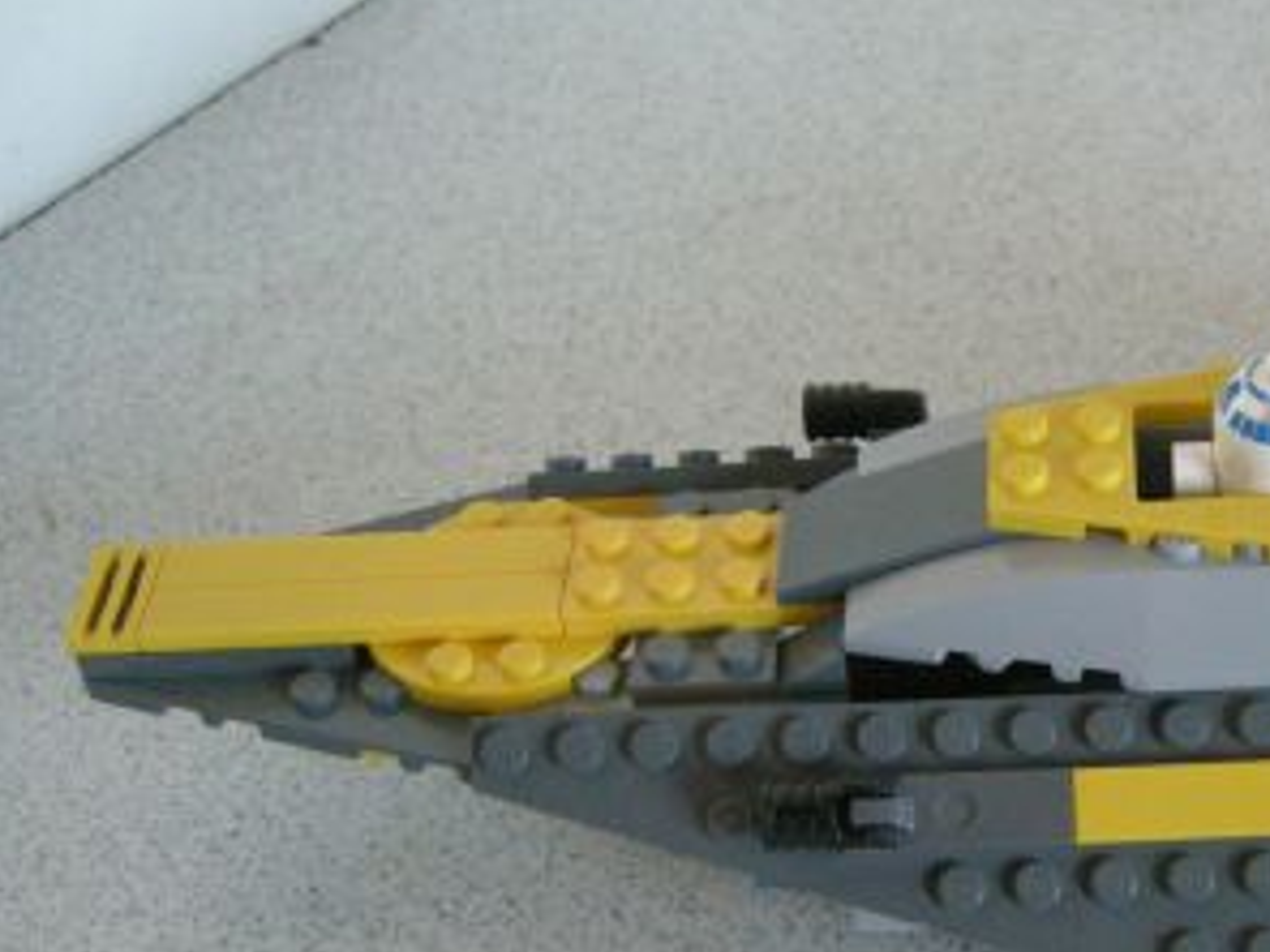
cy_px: 652
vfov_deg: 20.1
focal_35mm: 73
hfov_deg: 25.5
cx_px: 1240
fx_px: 2678
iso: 348
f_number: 2.7
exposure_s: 1/30
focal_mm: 7.5
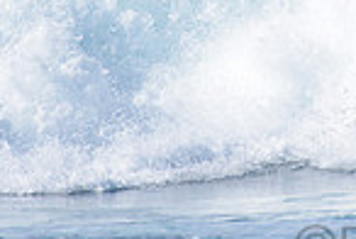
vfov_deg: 0.7
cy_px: -157
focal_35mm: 1980
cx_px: 483
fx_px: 19620
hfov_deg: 1.0
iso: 160
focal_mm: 500
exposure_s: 1/2000
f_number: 5.6
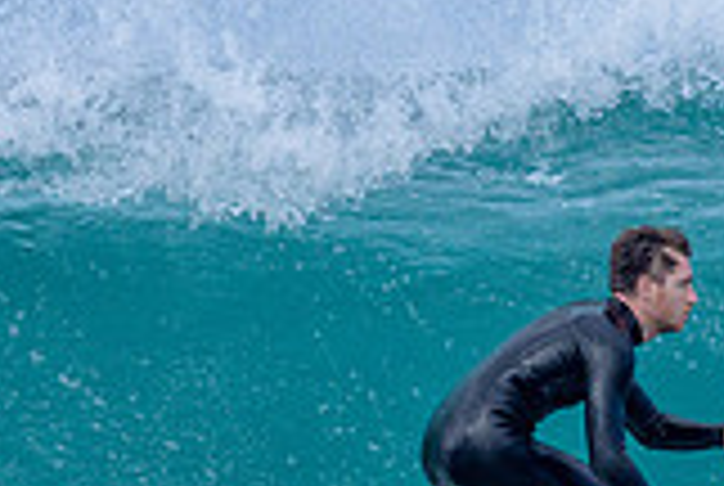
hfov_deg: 0.5
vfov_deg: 0.3
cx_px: 865
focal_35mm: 3949
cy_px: 621
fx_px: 79565
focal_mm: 800
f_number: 6.3
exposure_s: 1/2000
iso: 640
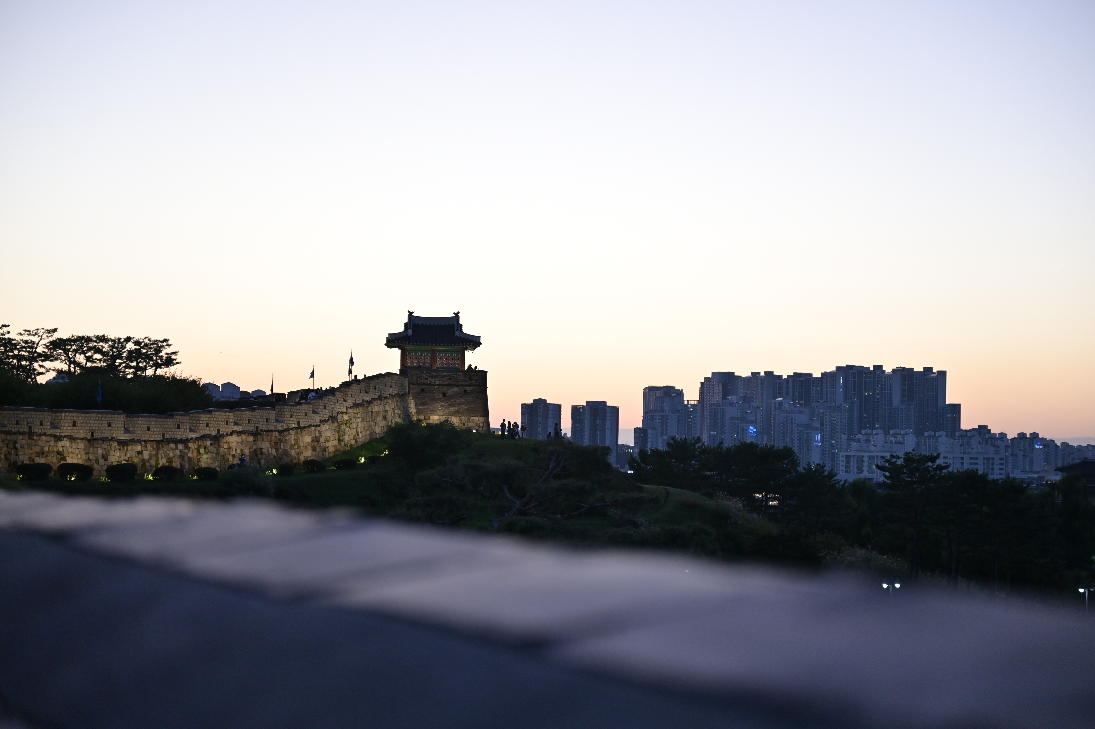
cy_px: 364
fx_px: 2128
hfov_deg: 28.9
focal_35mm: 70
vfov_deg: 19.4
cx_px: 548
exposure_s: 1/250
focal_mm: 70
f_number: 2.8
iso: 1000
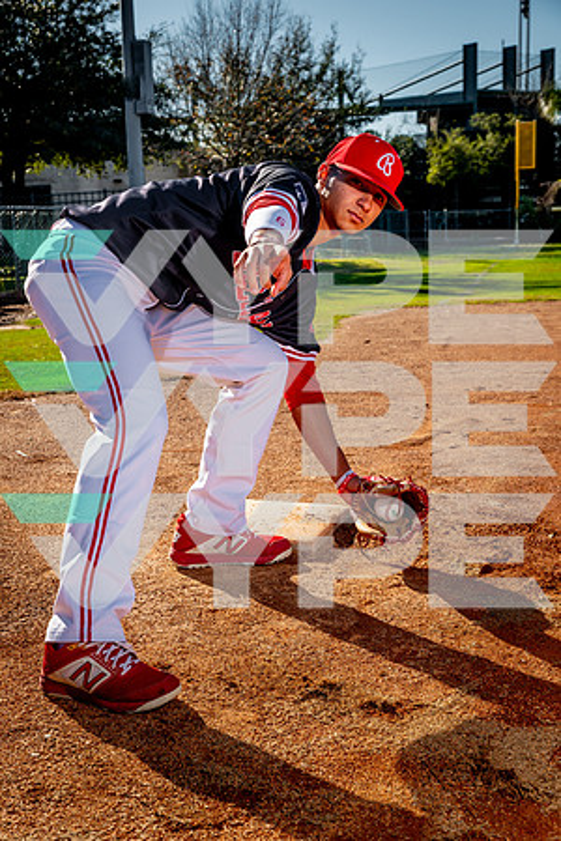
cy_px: 420
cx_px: 280
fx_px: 1169
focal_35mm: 50
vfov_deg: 39.6
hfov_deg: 27.0
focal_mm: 50
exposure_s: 1/320
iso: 100
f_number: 6.3
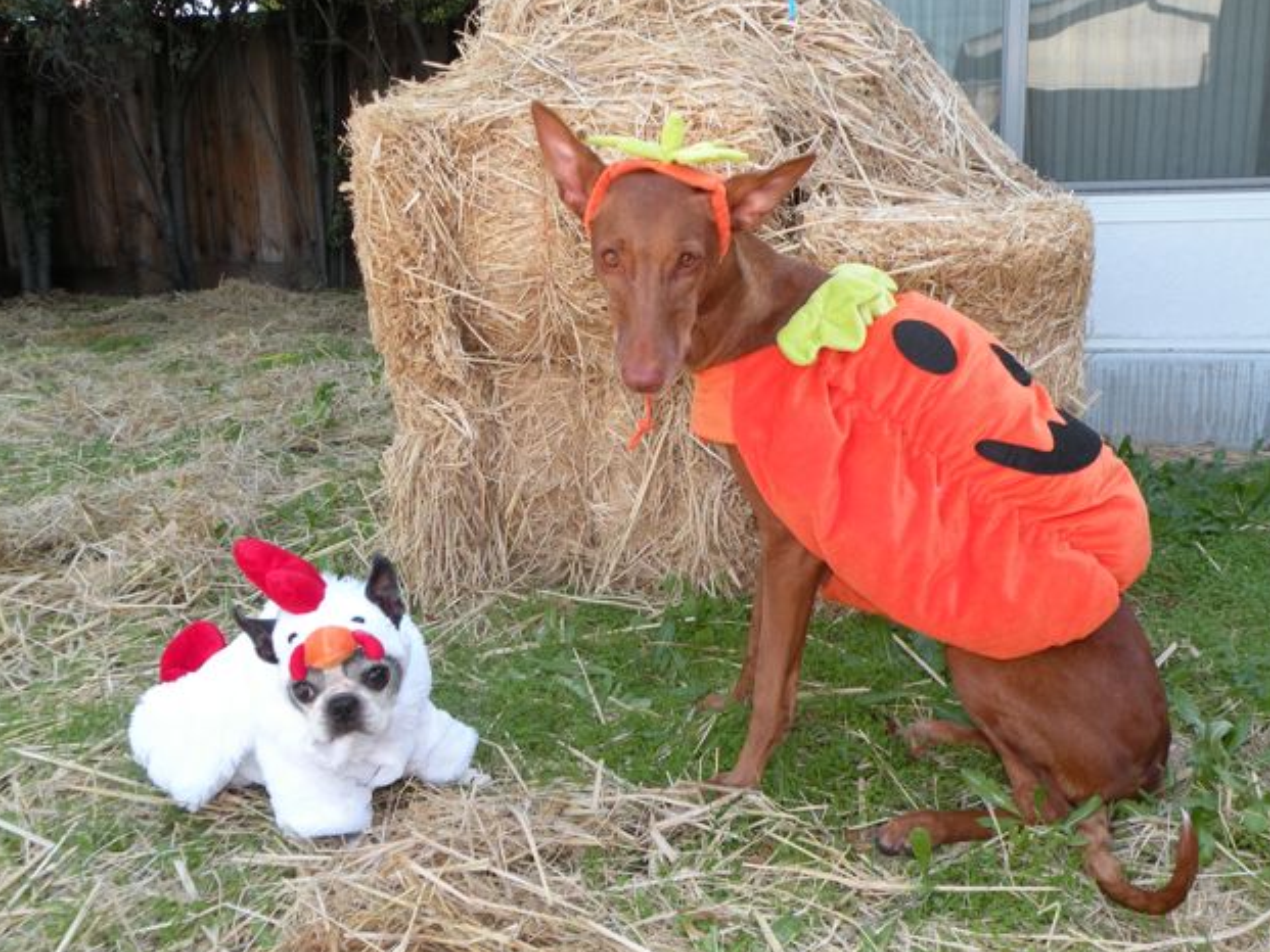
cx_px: 642
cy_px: 484
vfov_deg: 41.8
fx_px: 1248
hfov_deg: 53.9
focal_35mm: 34
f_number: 3.5
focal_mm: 5.8
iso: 64
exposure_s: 1/70.2
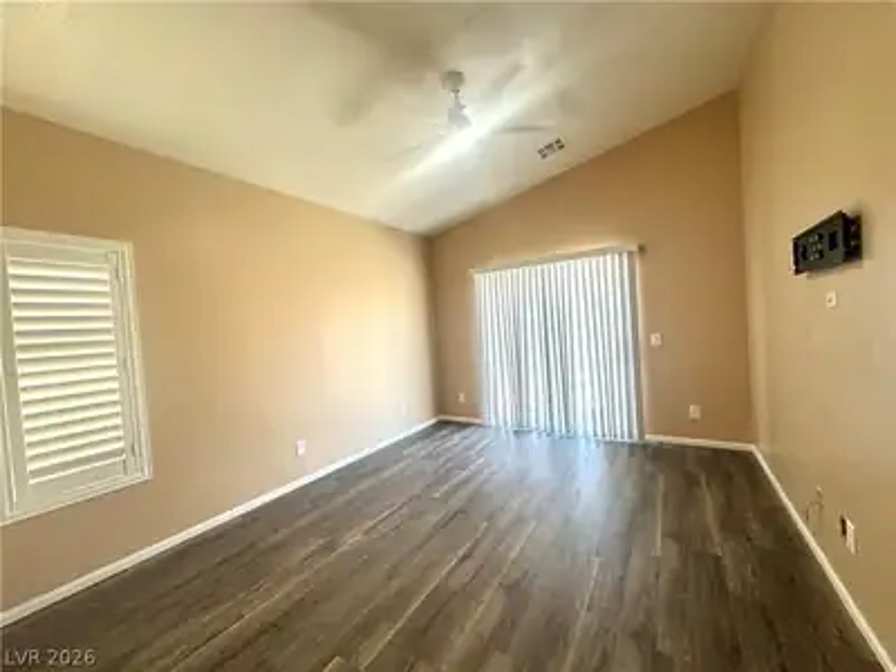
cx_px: 448
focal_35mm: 14
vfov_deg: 85.7
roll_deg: +3.6
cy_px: 336
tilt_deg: -2.0
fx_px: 362
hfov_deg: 102.1
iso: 125
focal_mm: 2.22
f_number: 2.2
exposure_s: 1/120
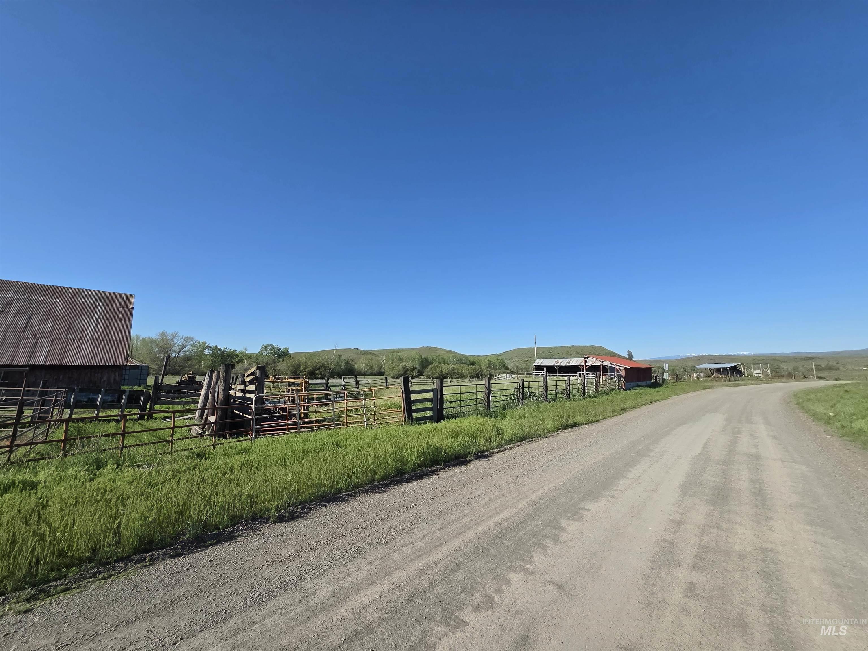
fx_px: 326
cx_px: 434
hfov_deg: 106.2
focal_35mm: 13
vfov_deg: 89.9
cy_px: 326
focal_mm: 2.2
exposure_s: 1/2228
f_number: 2.2
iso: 50
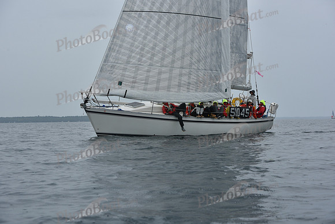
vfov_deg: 19.5
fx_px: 652
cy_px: 112
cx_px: 168
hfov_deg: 28.8
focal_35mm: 70
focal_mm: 70
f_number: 8
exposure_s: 1/800
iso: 250
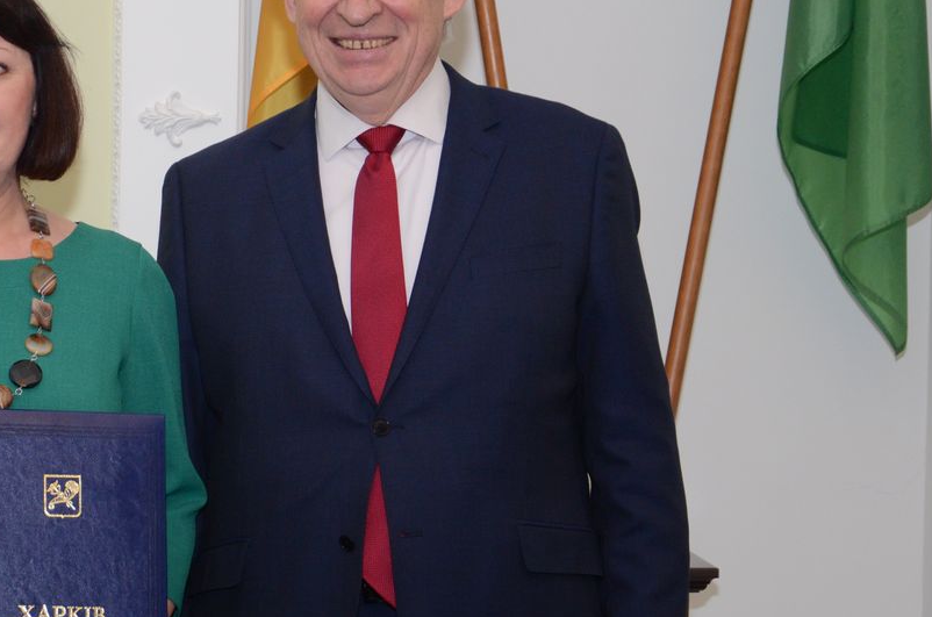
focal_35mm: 110
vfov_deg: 12.4
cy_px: 295
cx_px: 150
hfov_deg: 18.4
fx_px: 2842
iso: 1000
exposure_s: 1/200
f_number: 4.8
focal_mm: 42
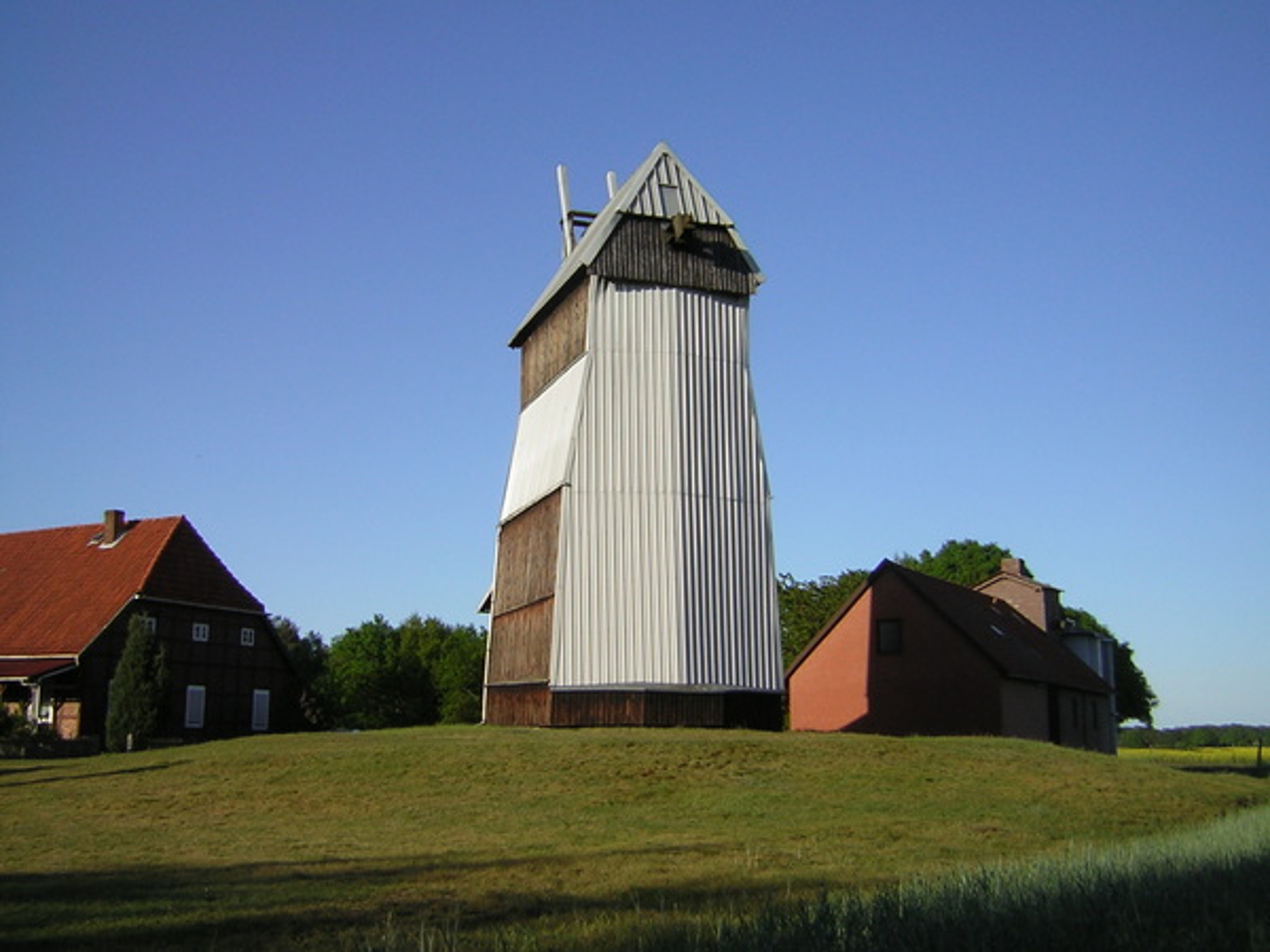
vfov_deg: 39.7
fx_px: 1321
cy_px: 476
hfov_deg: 51.4
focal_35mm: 36
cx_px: 635
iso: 50
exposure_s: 1/355
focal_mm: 4.7
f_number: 5.2
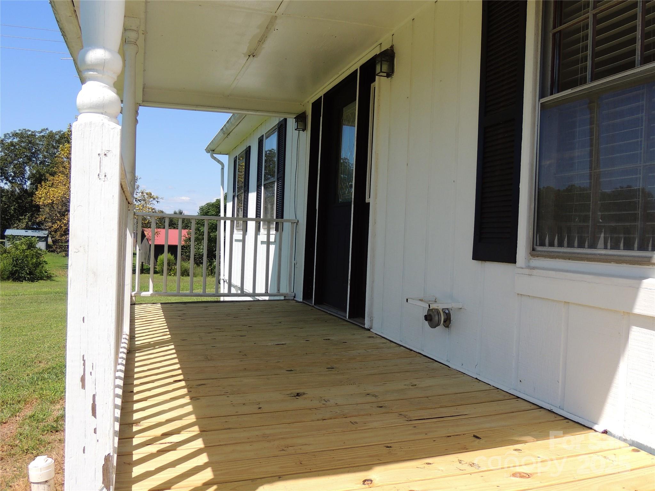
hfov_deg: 60.0
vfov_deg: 46.8
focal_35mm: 30
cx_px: 328
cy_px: 246
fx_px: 568
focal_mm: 5.3
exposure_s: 1/1000
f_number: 3.1
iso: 100
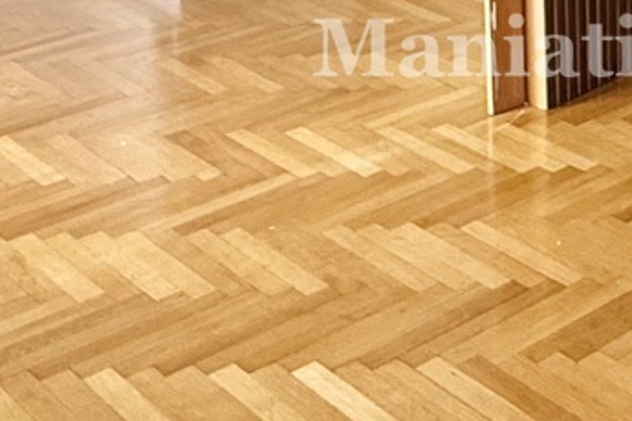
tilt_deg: -5.2
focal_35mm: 81
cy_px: -348
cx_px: 769
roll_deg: +0.0
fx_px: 1422
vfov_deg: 14.7
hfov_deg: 22.9
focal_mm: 2.22
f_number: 2.2
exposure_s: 1/99
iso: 320
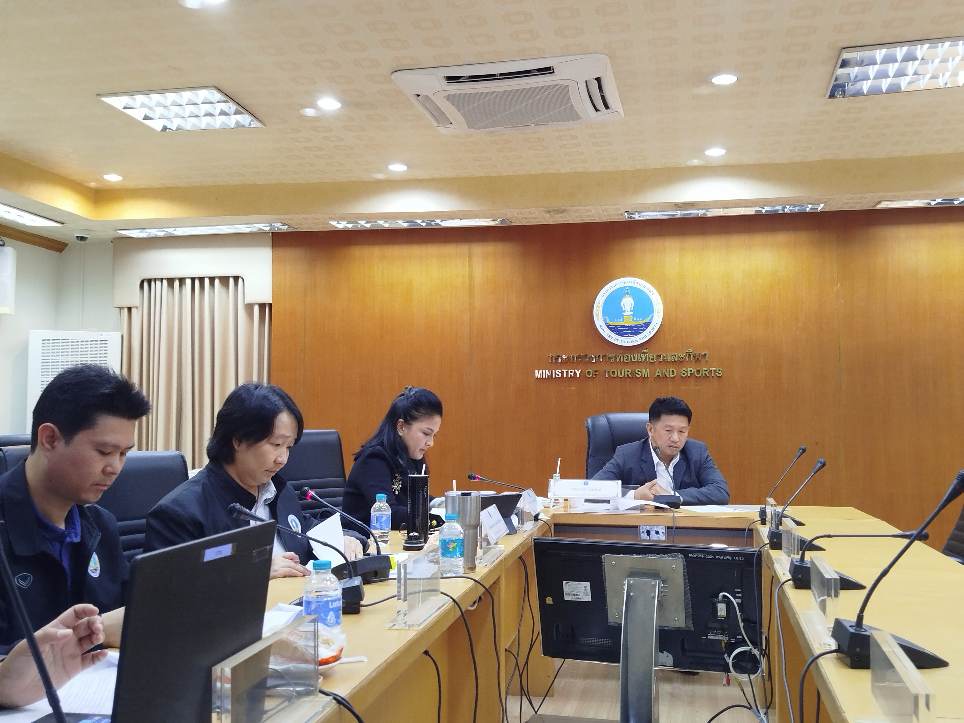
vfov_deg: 39.7
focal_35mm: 36
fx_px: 1003
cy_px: 362
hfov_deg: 51.4
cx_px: 482
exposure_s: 1/33
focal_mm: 5.31
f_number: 1.7
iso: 200
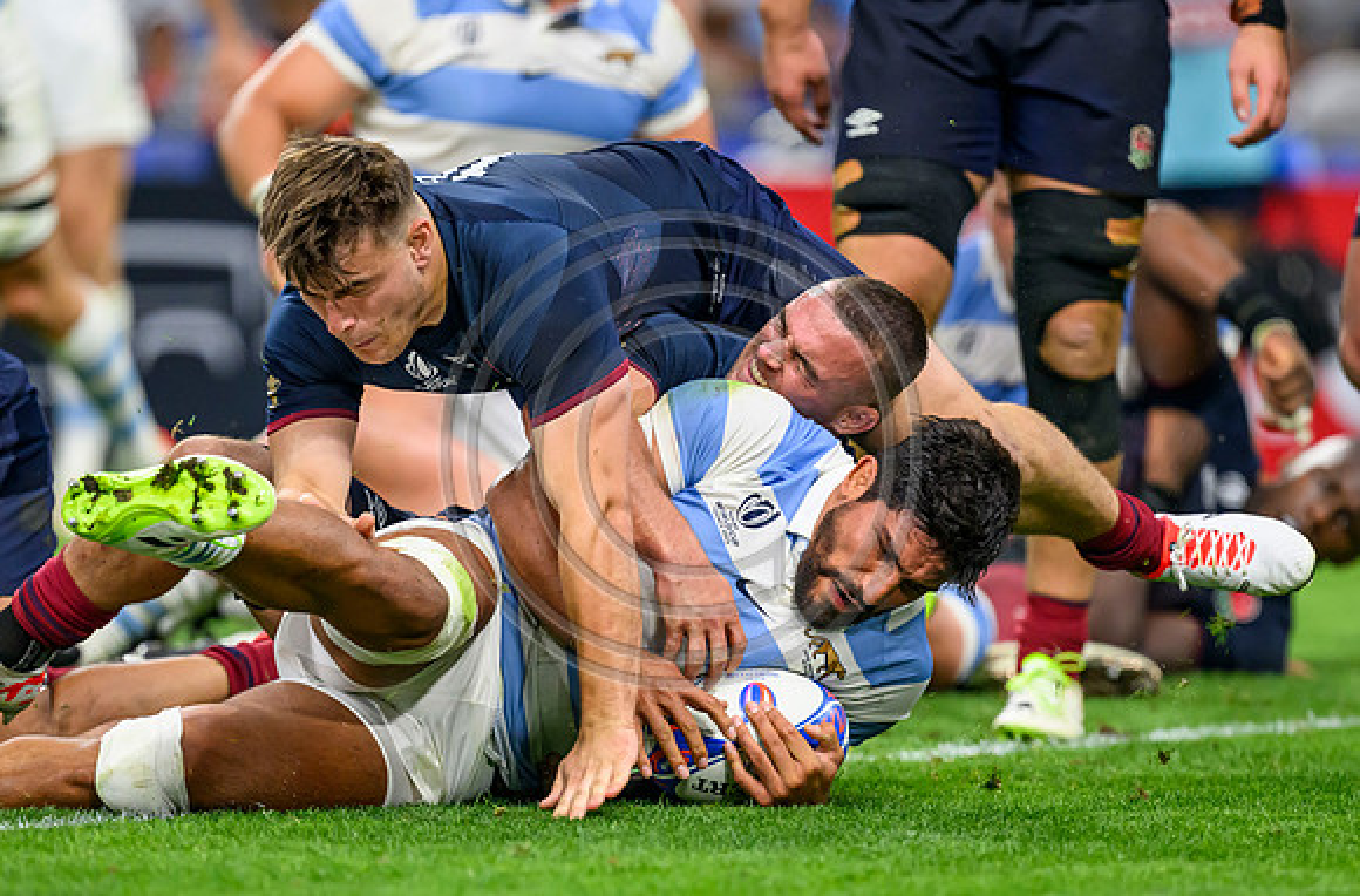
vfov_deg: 2.2
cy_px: 576
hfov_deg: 3.4
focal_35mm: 606
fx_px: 22817
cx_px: 661
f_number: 3.2
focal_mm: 400
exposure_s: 1/2000
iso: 3200
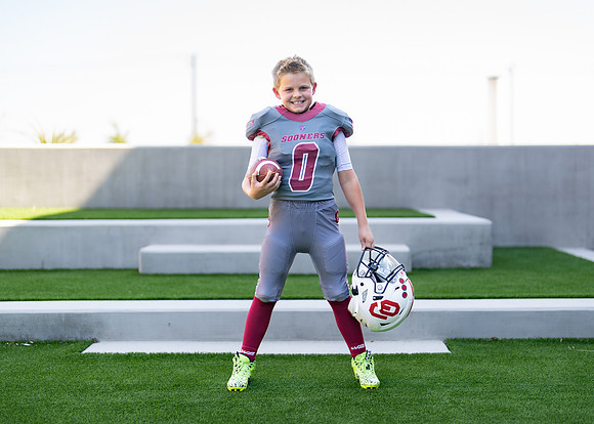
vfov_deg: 24.7
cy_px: 226
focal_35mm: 57
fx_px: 969
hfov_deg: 34.0
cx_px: 324
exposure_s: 1/1250
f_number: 1.2
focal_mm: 50
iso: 100
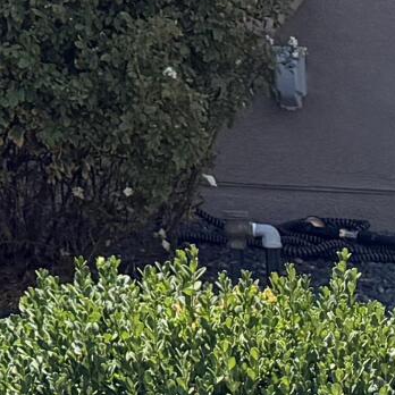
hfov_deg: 9.0
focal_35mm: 183
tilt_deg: +10.8
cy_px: -539
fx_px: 2363
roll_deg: +0.0
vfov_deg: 8.7
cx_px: -405
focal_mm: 6.76
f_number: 1.78
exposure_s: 1/4167
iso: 100
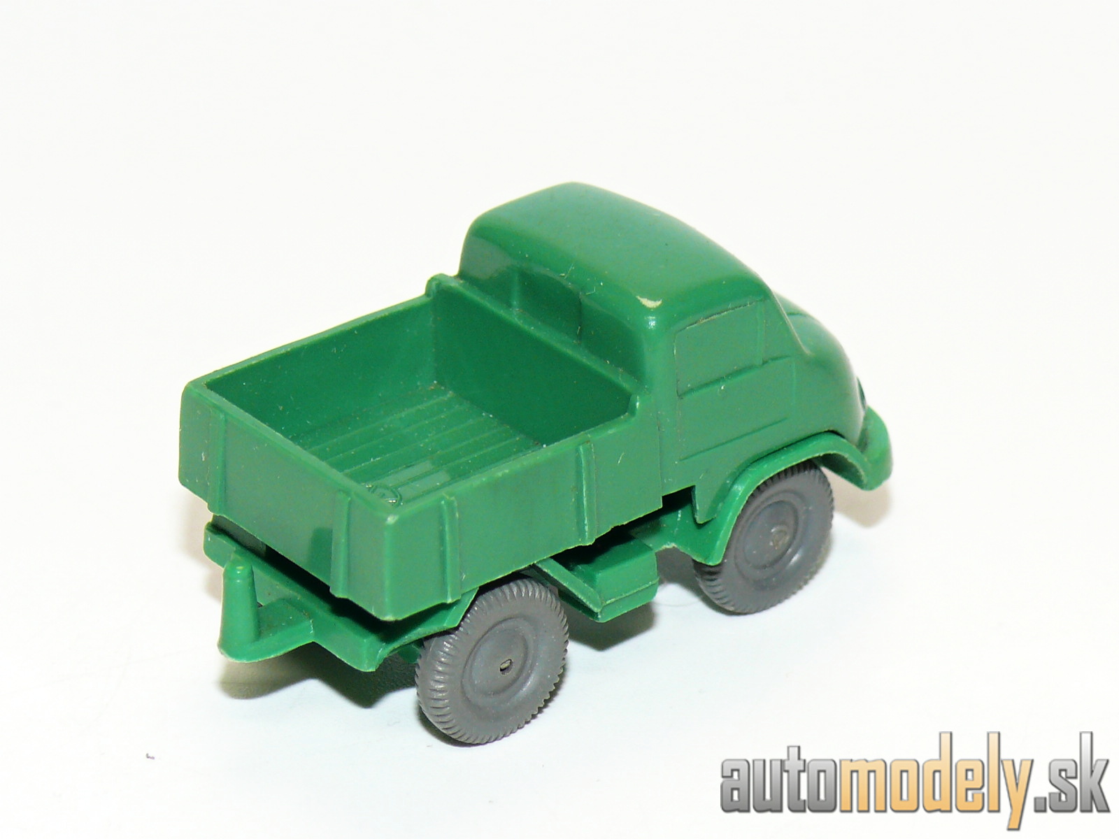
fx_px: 5075
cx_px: 560
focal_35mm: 157
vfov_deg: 9.5
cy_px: 420
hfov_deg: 12.6
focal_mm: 18.6
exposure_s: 1/30
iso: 100
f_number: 4
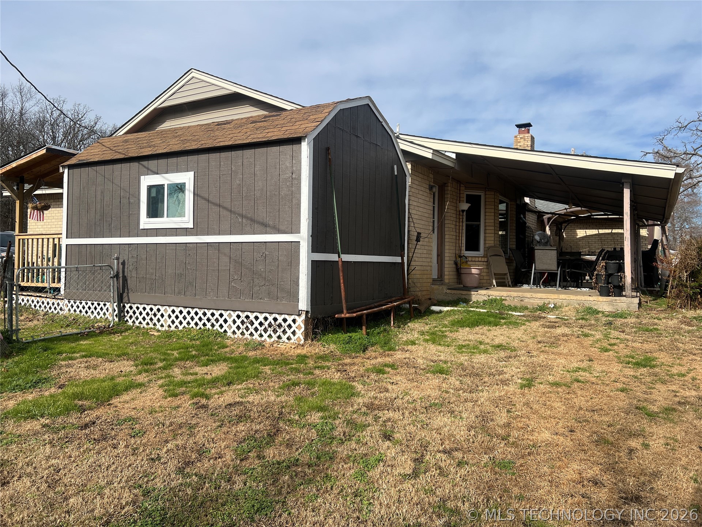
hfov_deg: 67.3
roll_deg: -0.7
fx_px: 527
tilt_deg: +1.3
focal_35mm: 26
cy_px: 264
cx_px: 351
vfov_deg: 53.1
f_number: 1.5
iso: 50
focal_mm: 5.7
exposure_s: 1/4831
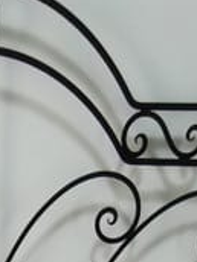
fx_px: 721
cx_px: -32
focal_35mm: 95
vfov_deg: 12.9
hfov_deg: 15.1
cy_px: 699
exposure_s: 1/20
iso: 500
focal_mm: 2.35
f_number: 2.2
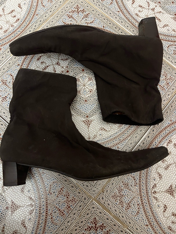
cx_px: 88
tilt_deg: -78.5
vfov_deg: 67.3
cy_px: 117
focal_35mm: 26
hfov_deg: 53.1
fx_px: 176
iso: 640
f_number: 1.5
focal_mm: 5.7
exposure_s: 1/33
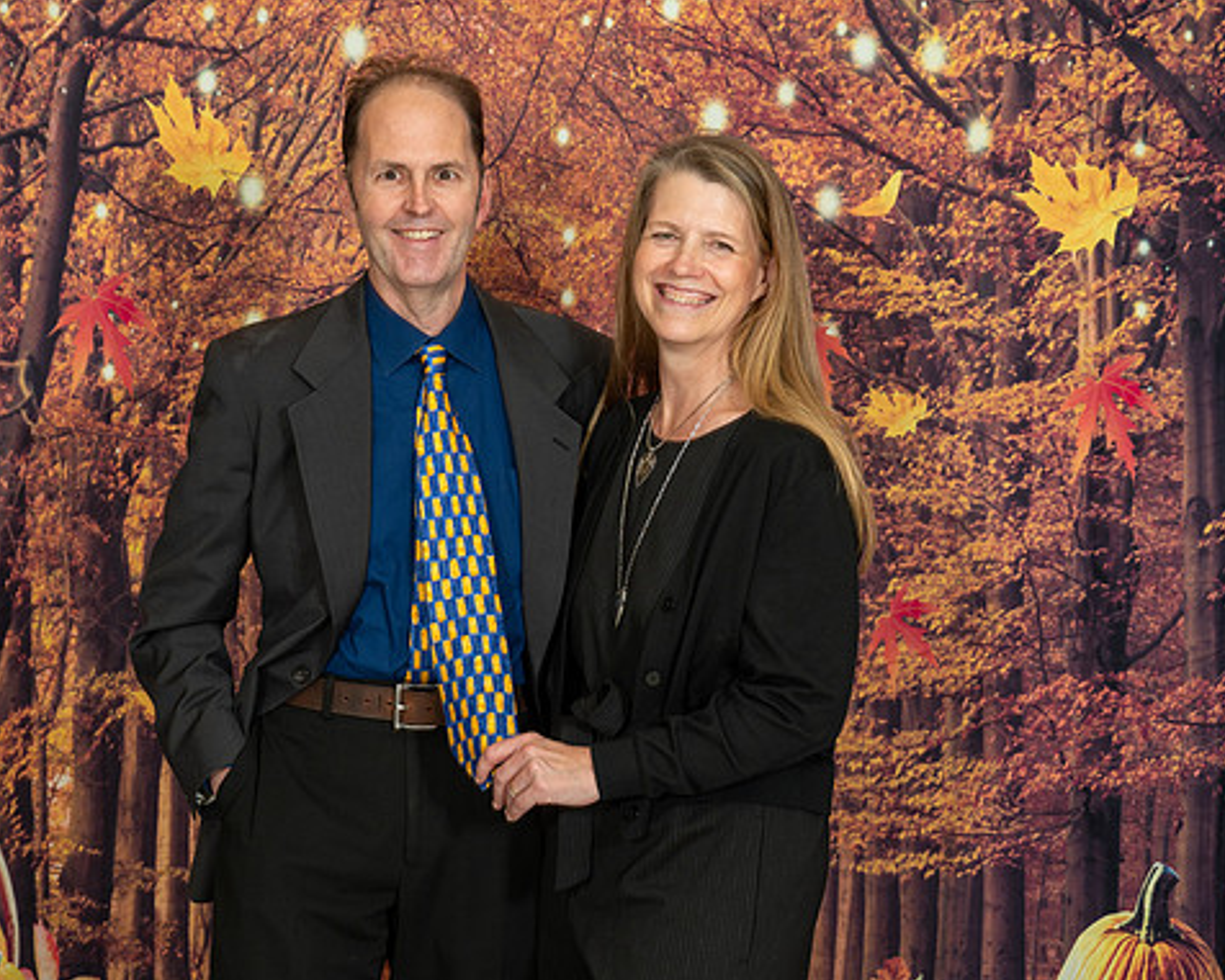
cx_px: 538
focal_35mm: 72
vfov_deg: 21.3
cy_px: 489
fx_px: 2611
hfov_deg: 26.4
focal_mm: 63
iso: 800
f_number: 5.6
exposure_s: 1/80
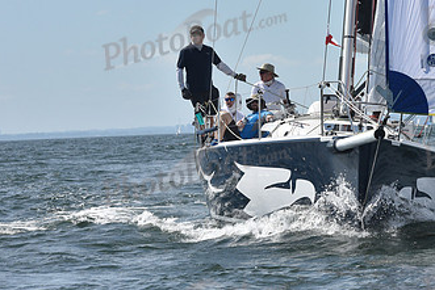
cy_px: 86
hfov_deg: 7.8
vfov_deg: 5.2
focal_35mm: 263
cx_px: 356
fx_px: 3179
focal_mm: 150
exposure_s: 1/1250
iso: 320
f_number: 10
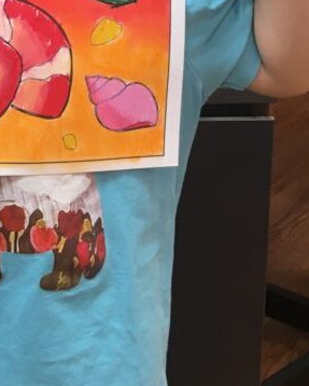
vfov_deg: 21.9
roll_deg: +0.1
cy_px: -108
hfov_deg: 18.9
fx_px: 902
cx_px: -4
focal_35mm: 79
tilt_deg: -11.1
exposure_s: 1/33
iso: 32
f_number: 2.2
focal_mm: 4.15
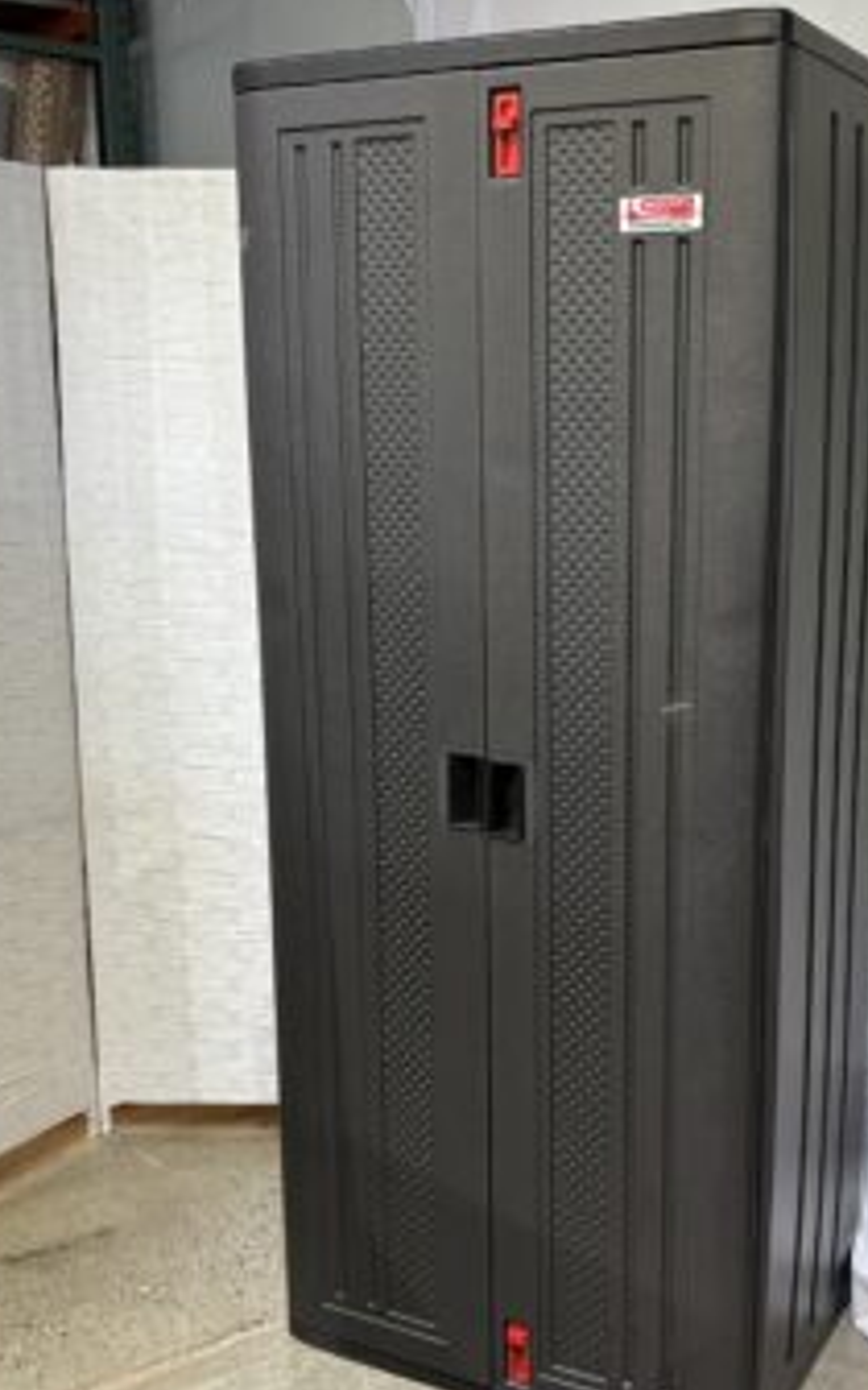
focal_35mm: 41
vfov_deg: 48.2
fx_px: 1552
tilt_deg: -12.6
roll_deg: -0.3
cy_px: 755
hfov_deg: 31.0
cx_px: 575
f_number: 1.6
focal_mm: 5.96
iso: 100
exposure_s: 1/120
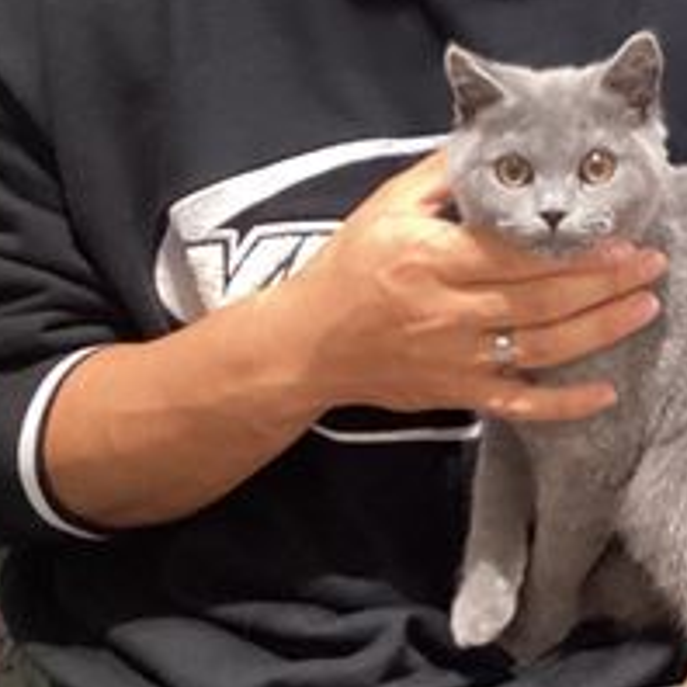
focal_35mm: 83
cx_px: 933
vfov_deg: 20.2
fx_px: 1864
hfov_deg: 19.1
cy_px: -21
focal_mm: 3.3
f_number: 2.4
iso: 160
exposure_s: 1/60
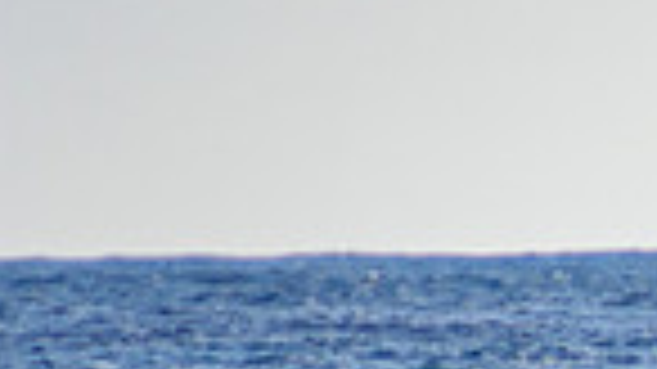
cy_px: 772
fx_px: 43641
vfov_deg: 0.5
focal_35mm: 2506
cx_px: 1300
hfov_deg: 0.9
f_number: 5.6
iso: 320
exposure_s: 1/2000
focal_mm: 400
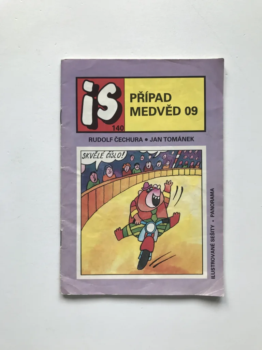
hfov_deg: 49.7
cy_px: 175
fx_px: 283
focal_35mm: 28
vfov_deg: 63.4
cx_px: 131
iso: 20
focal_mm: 3.99
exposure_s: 1/100
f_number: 1.8
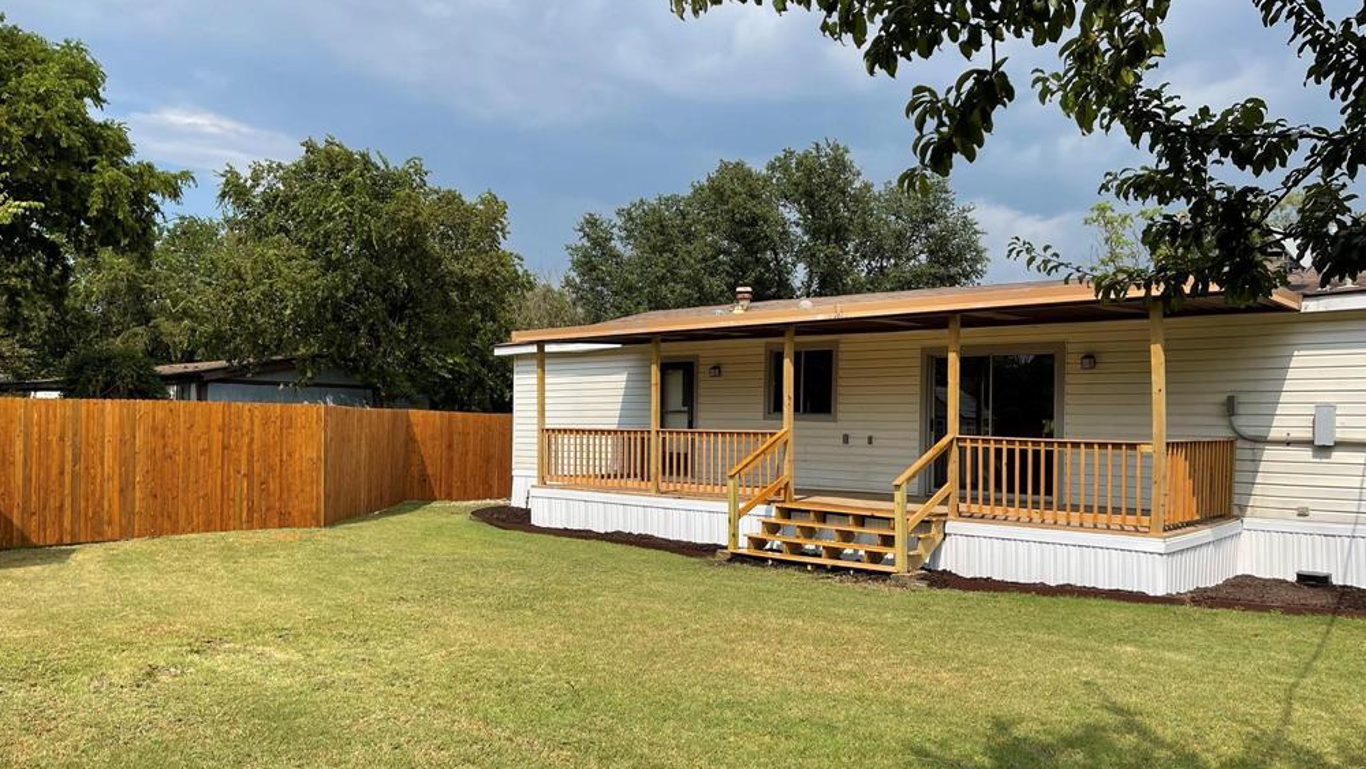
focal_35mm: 29
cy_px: 388
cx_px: 691
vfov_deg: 40.2
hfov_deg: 66.1
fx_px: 1051
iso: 32
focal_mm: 5.1
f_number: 1.6
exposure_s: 1/4348
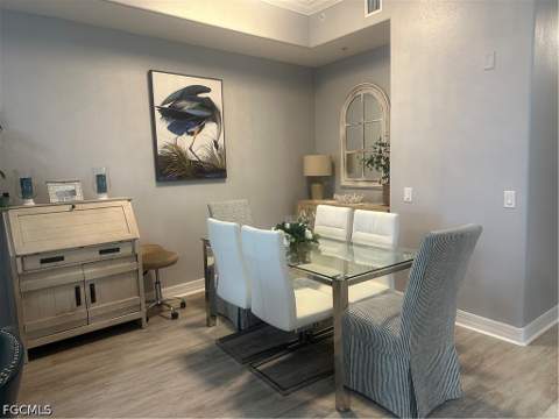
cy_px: 210
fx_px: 388
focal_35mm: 24
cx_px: 280
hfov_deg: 71.6
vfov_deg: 56.8
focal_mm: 6.86
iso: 250
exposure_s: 1/60
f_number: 1.78
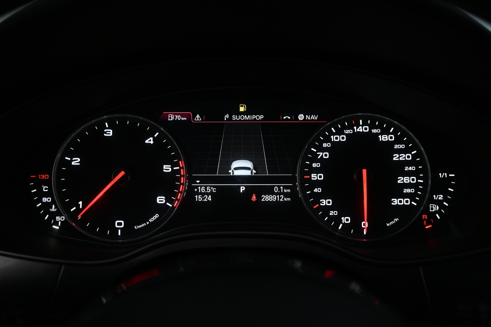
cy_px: 164
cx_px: 246
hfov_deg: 61.9
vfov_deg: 43.6
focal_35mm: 30
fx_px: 409
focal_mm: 20
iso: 450
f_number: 3.8
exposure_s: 1/30
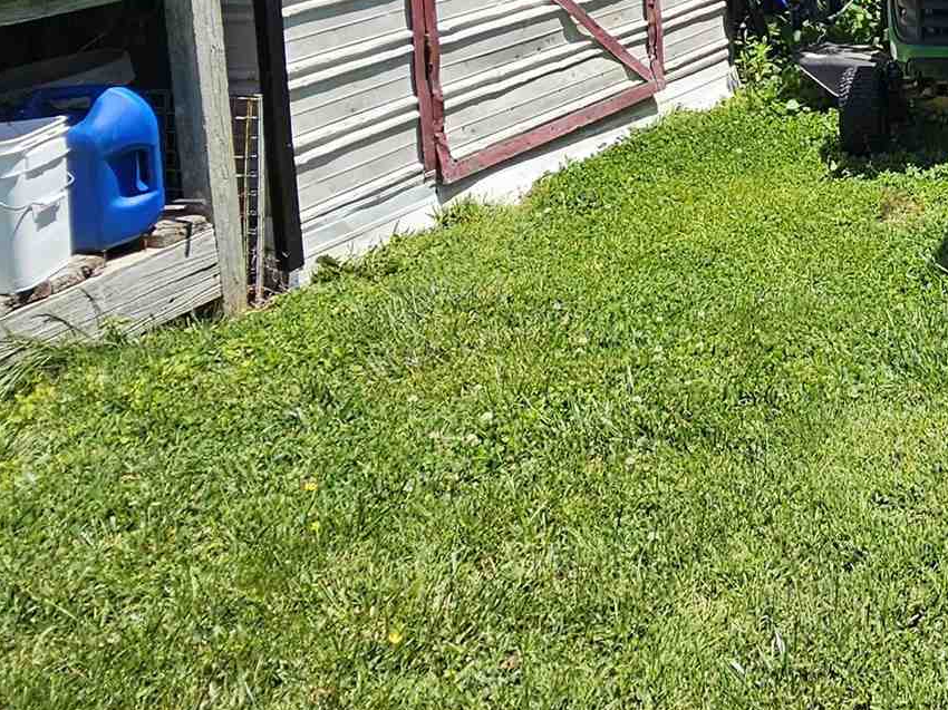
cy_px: -187
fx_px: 1287
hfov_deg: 35.3
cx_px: 1014
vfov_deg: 26.6
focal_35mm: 47
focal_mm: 2.2
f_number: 2.2
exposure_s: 1/1824
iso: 50
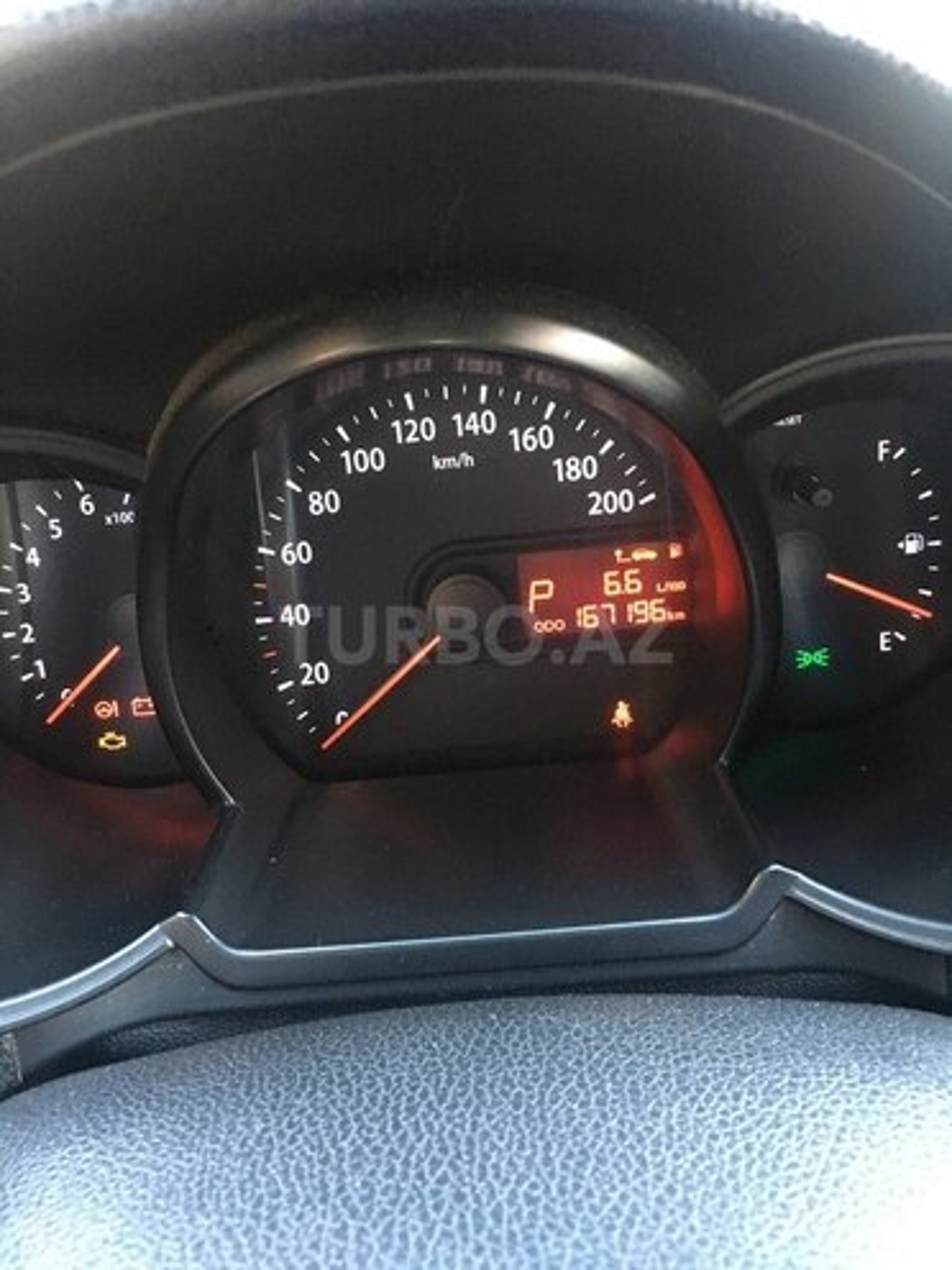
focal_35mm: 29
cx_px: 476
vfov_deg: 61.7
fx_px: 1063
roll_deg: +2.6
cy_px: 635
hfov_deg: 48.2
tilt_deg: -36.3
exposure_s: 1/17
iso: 320
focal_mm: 4.15
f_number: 2.2
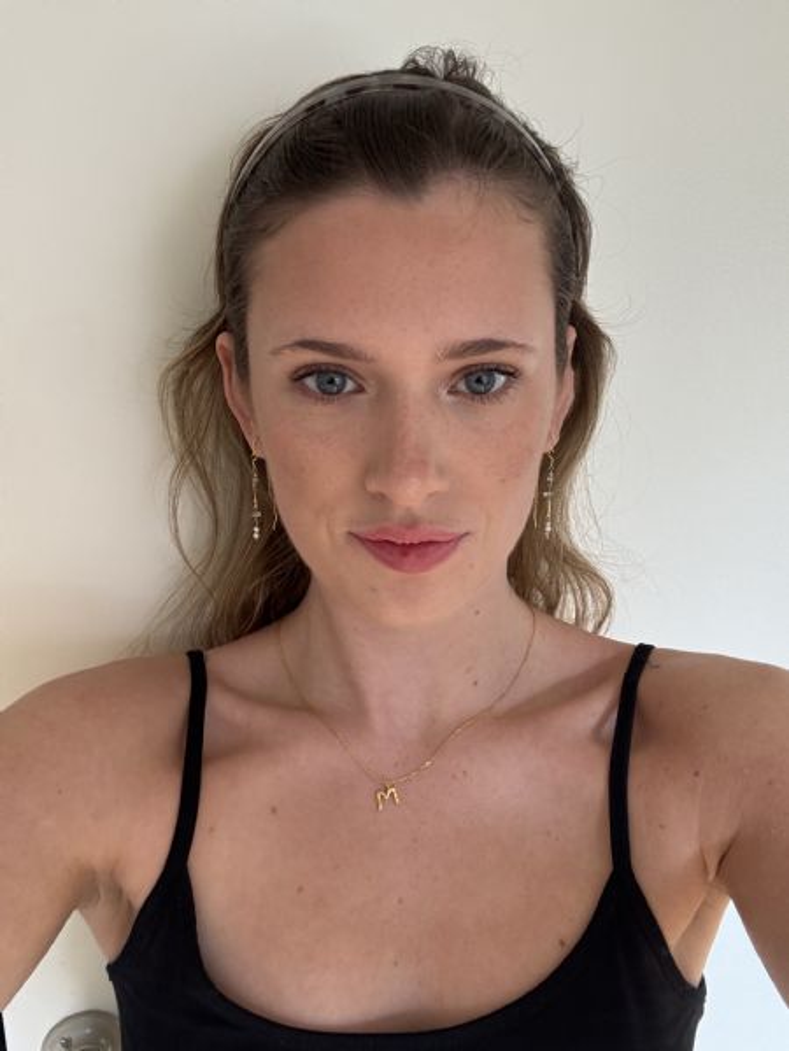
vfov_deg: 60.0
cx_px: 394
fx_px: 912
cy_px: 526
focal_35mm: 30
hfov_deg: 46.8
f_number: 1.9
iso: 125
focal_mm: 2.69
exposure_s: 1/60
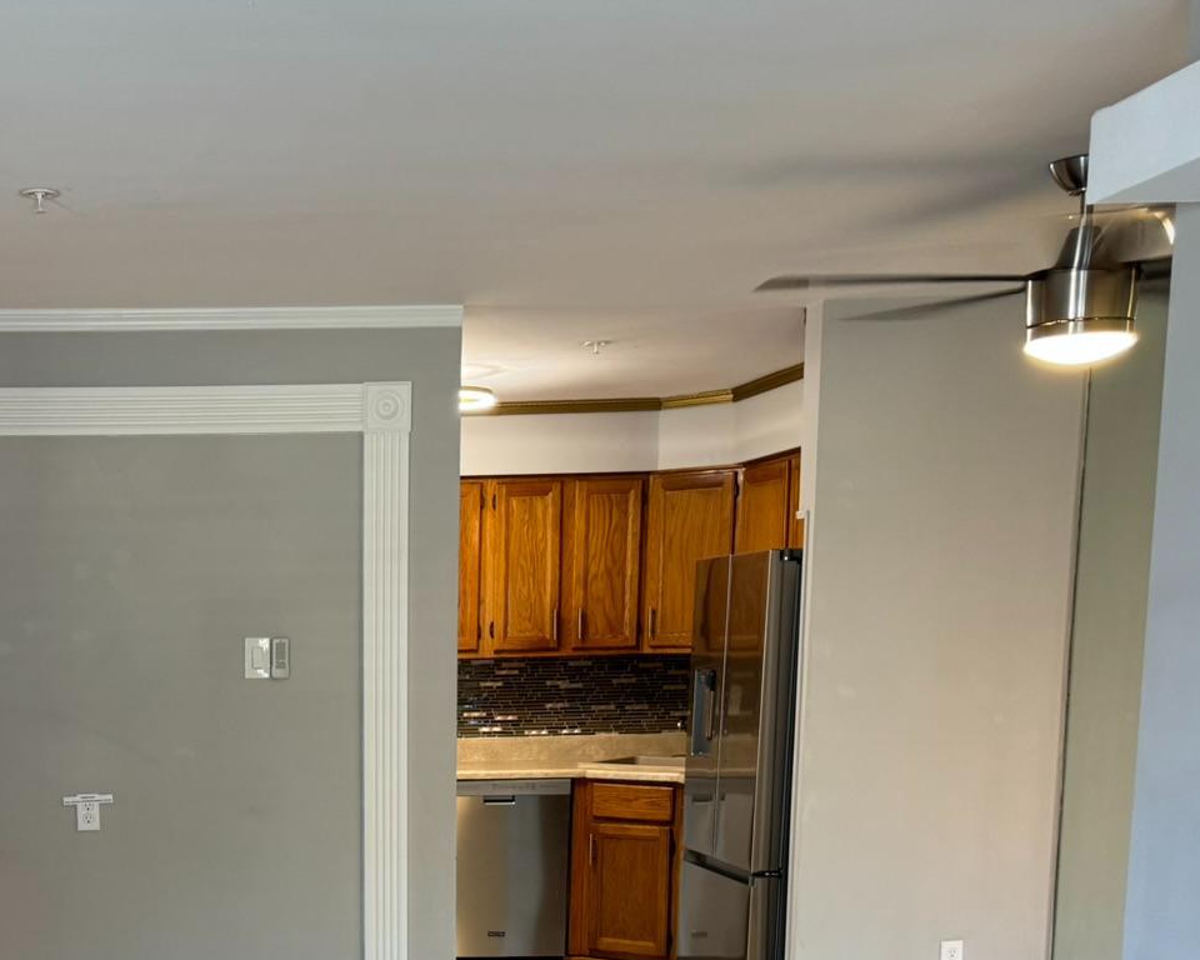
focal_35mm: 50
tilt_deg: -10.3
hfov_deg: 35.6
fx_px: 1776
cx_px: 178
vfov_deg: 28.6
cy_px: 930
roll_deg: +0.6
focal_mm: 6.76
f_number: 1.78
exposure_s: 1/60
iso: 160
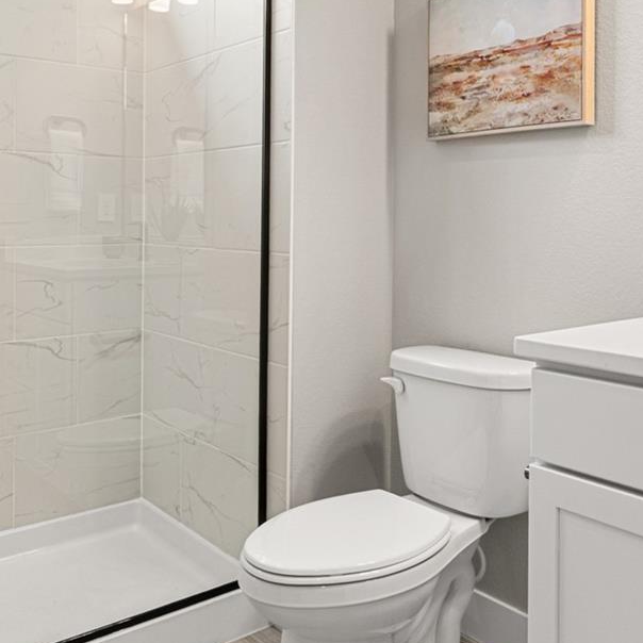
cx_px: 358
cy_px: 220
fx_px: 757
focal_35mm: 36
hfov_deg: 46.0
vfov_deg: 45.4
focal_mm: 16
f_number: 22
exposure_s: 1
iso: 400
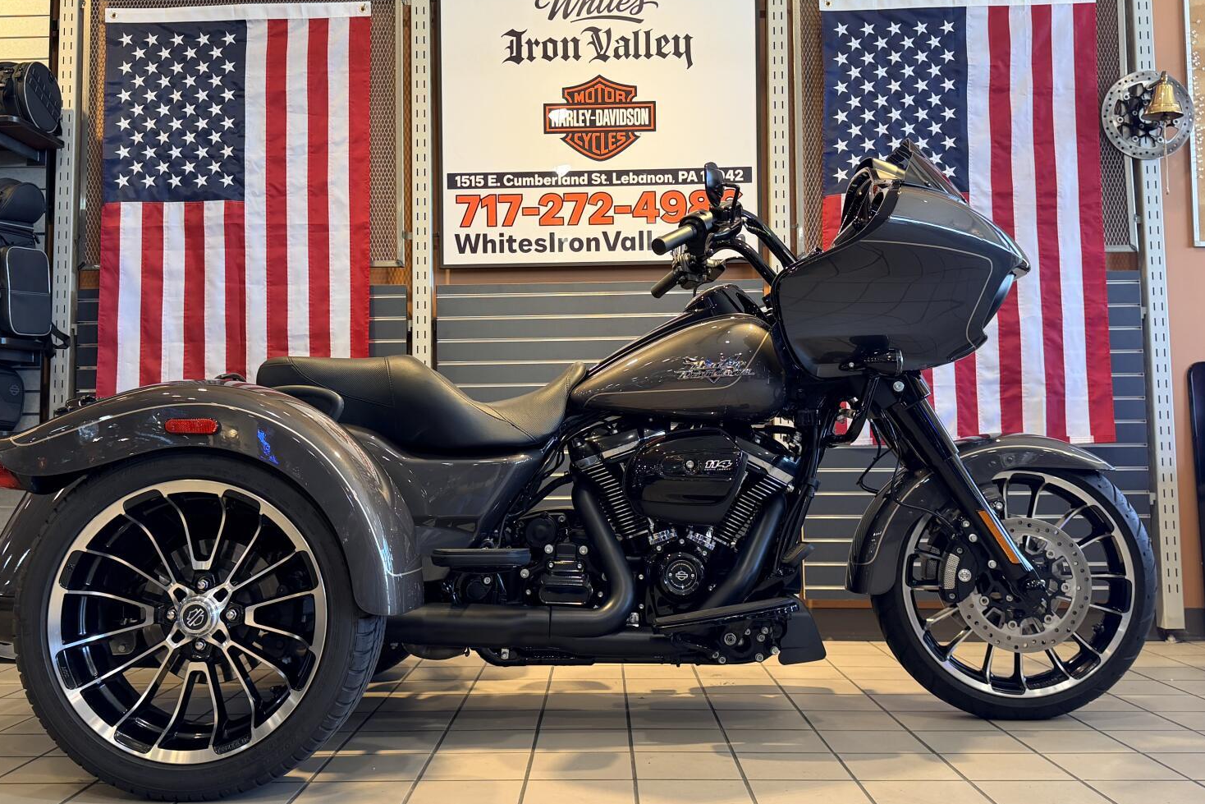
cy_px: 368
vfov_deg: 38.9
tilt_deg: +4.3
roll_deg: +1.1
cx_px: 566
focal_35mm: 34
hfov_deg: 55.8
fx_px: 1138
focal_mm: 6.76
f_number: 1.78
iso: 125
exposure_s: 1/60
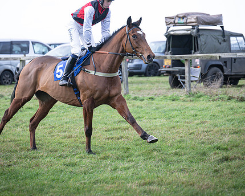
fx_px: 1552
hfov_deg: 9.0
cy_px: 74
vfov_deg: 7.2
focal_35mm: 214
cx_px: 102
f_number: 2.8
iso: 400
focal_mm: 97
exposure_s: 1/1000
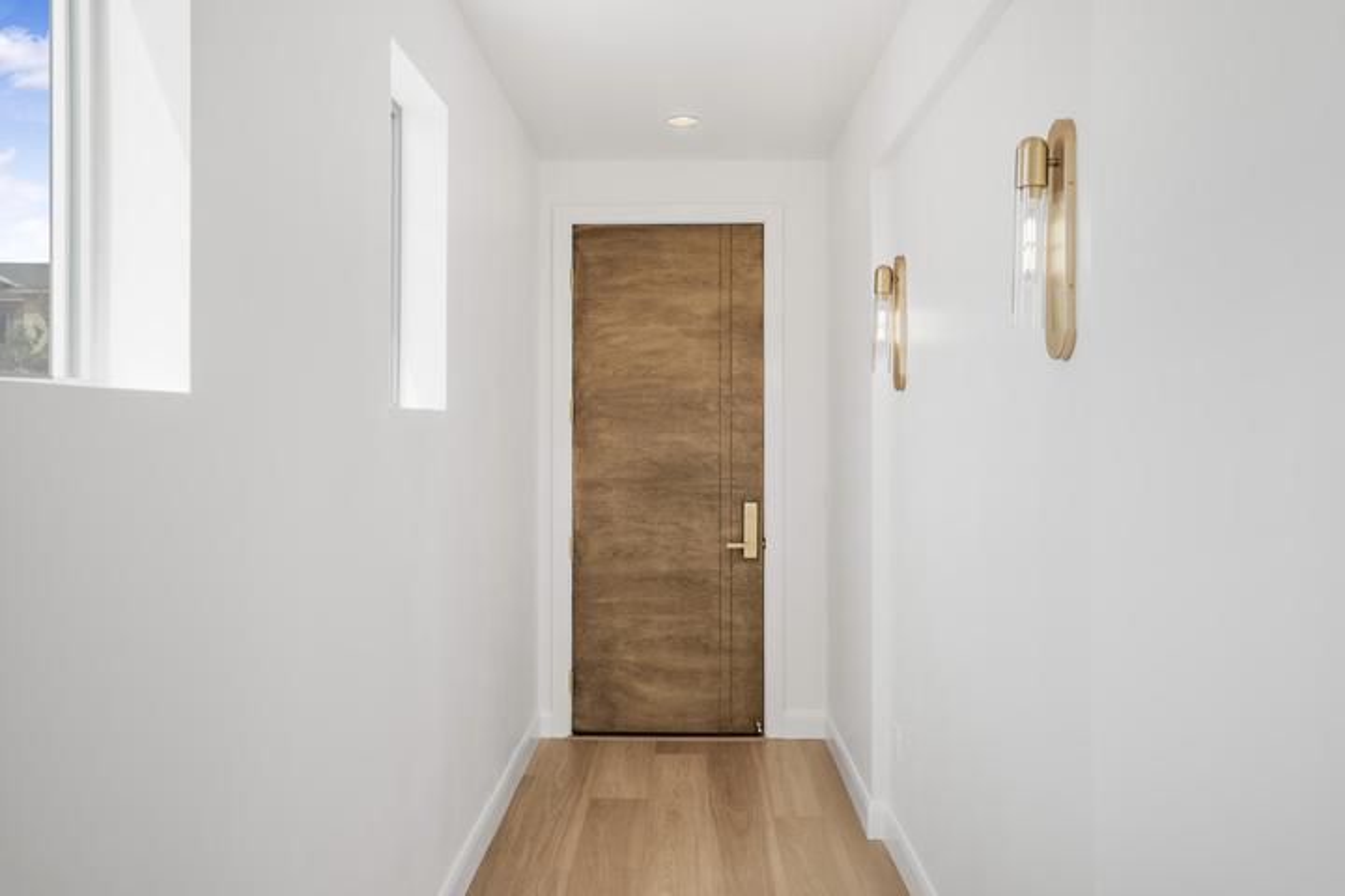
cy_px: 448
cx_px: 672
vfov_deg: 46.4
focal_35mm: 28
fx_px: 1046
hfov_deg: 65.5
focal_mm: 28
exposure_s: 1/50
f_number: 9
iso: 250
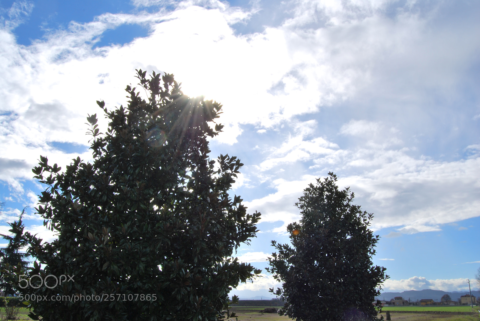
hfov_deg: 61.9
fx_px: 400
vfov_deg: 43.7
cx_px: 240
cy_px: 160
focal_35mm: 30
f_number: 22
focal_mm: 20
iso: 100
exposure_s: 1/60
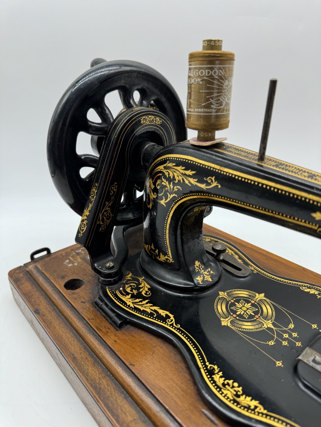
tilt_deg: -26.6
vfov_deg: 71.6
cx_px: 160
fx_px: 297
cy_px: 214
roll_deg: +1.5
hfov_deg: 56.8
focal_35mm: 24
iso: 64
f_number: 1.78
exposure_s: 1/204
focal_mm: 6.76
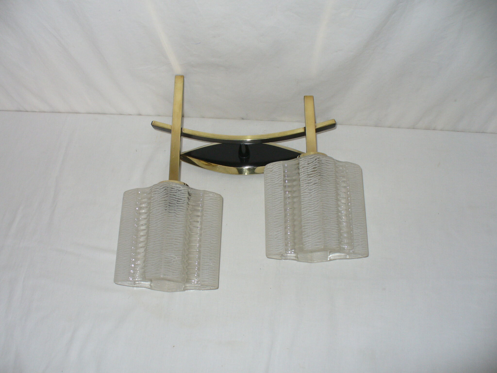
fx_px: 531
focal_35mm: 37
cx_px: 248
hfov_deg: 50.1
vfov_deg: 38.7
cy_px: 186
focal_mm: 6.1
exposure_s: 1/30
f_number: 2.8
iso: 100
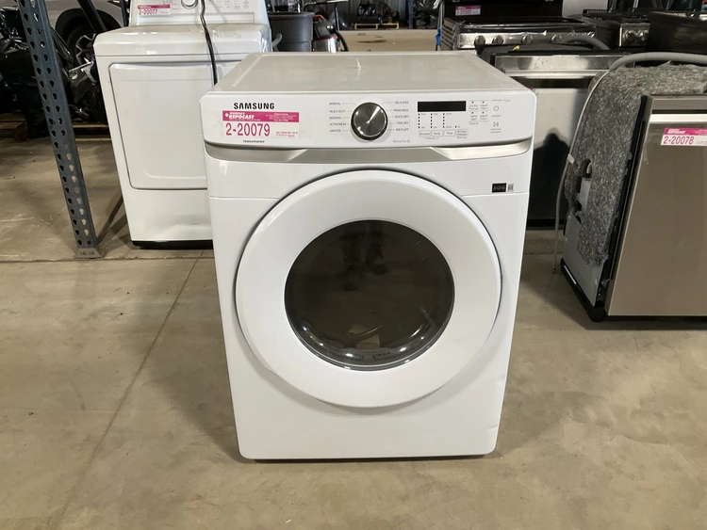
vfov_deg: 48.3
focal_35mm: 29
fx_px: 592
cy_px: 265
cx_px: 354
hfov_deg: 61.6
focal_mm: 3
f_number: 1.8
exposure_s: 1/60
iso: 64
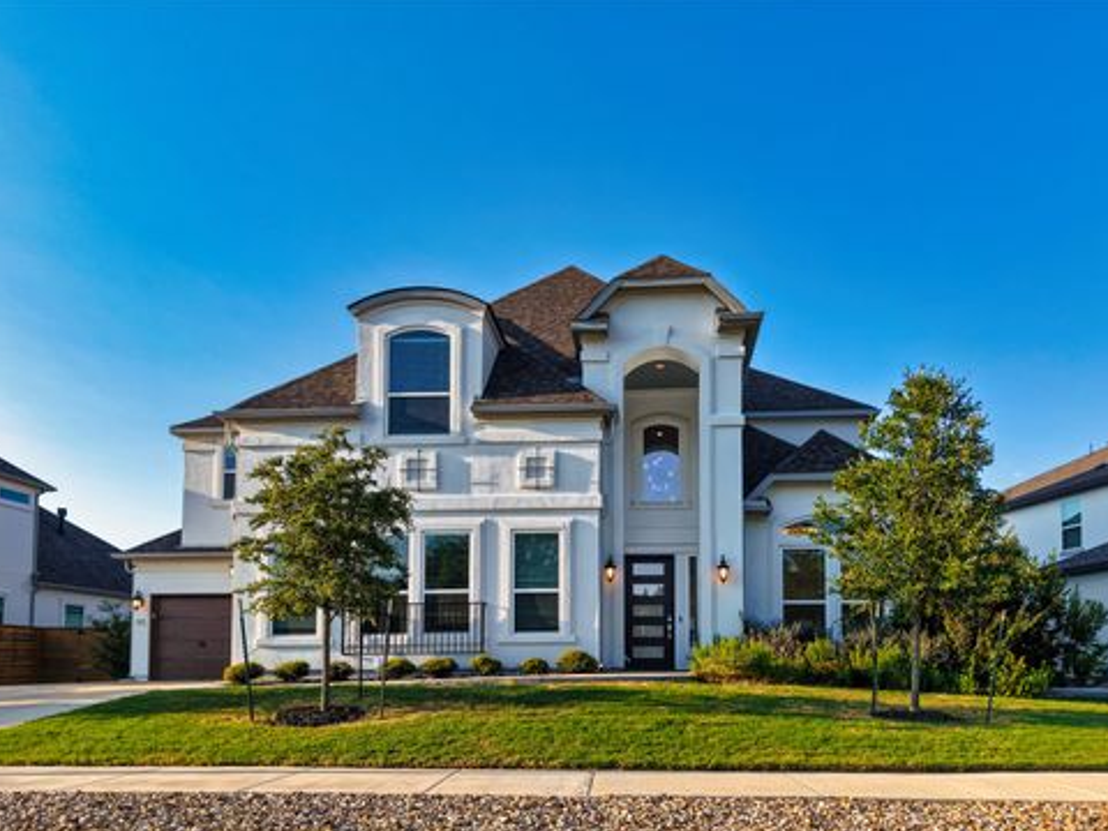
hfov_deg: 69.4
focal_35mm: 25
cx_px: 540
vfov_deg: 54.9
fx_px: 800
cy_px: 426
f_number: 1.8
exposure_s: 1/1500
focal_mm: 8.67
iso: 140
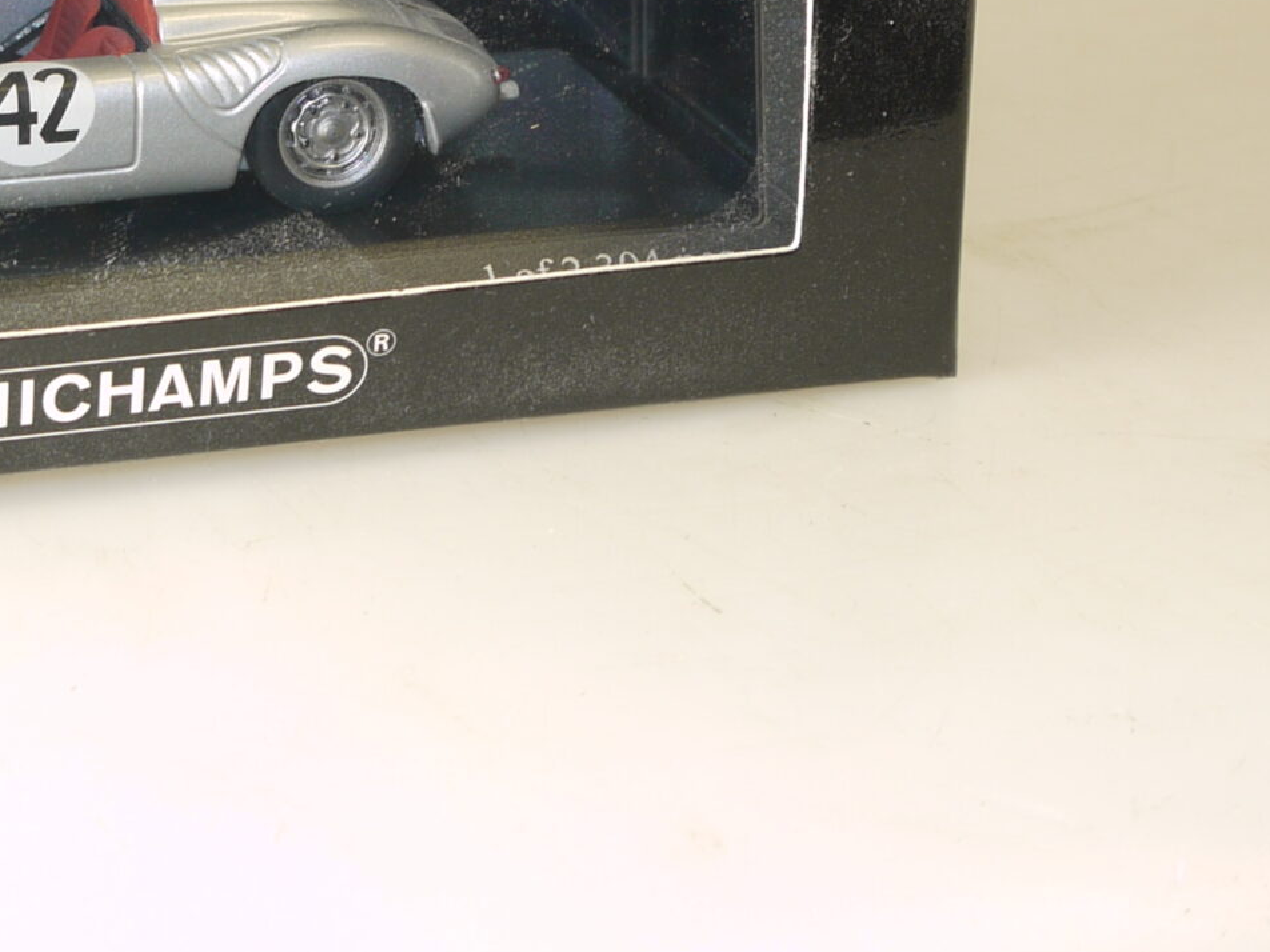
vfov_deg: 12.8
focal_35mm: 114
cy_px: -41
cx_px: 61
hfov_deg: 17.0
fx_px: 4182
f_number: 5.6
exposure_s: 1/20
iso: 100
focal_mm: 19
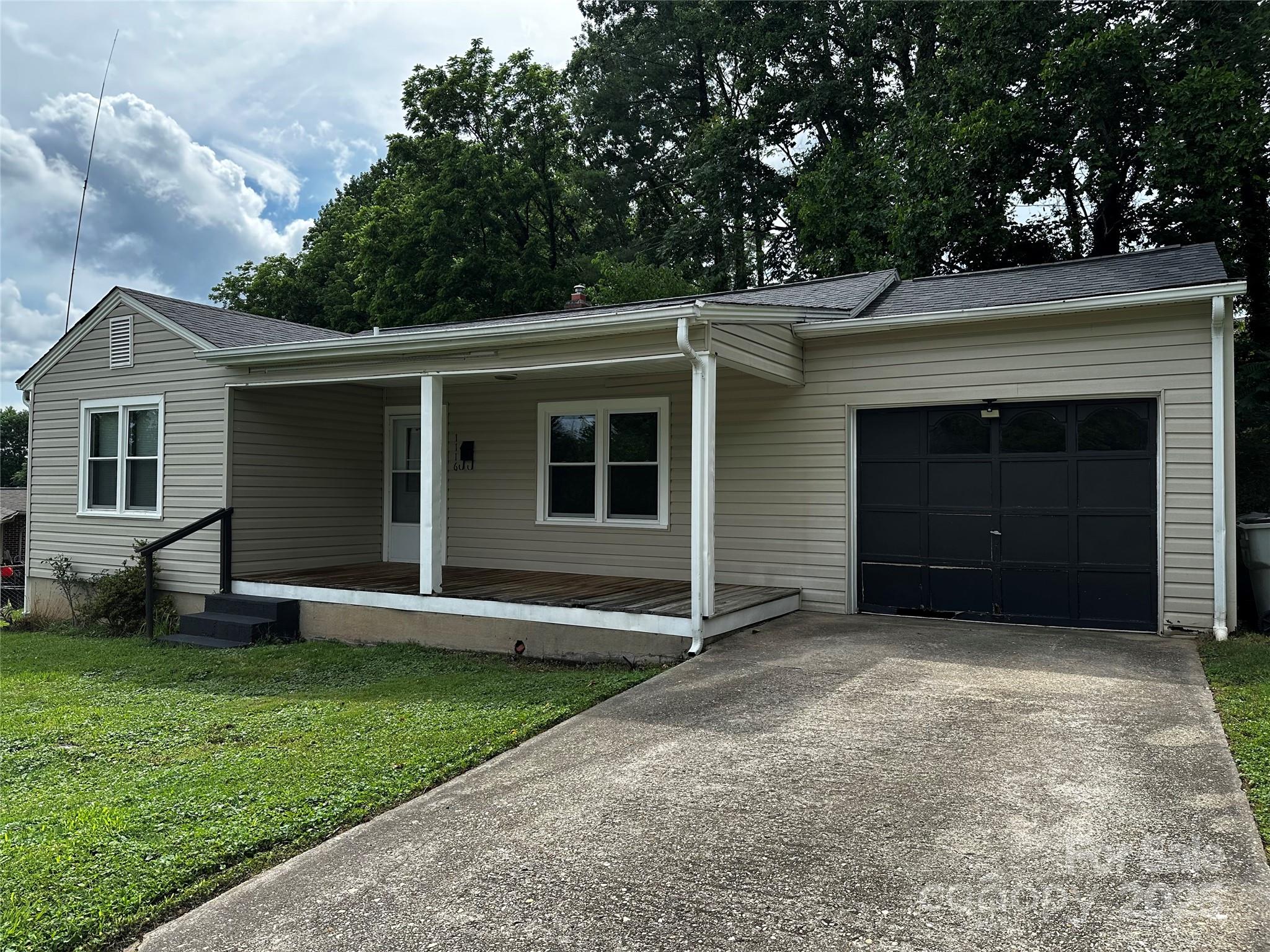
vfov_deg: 56.8
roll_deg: -0.7
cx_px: 635
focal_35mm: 24
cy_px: 476
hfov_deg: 71.6
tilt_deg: +2.1
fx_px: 881
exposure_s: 1/2525
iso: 80
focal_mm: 6.86
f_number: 1.78
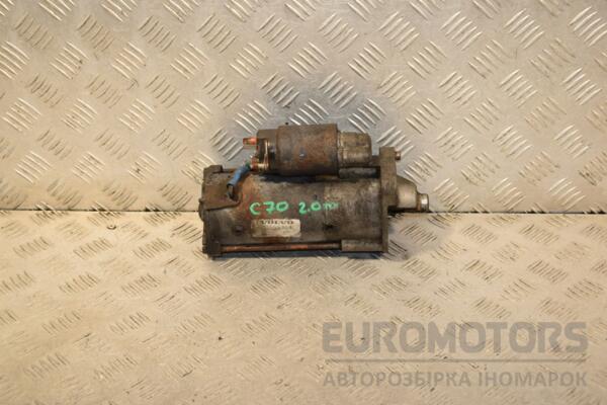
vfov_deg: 22.6
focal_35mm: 60
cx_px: 304
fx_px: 1012
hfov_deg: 33.4
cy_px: 202
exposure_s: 1/200
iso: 800
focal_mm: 40
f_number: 6.3
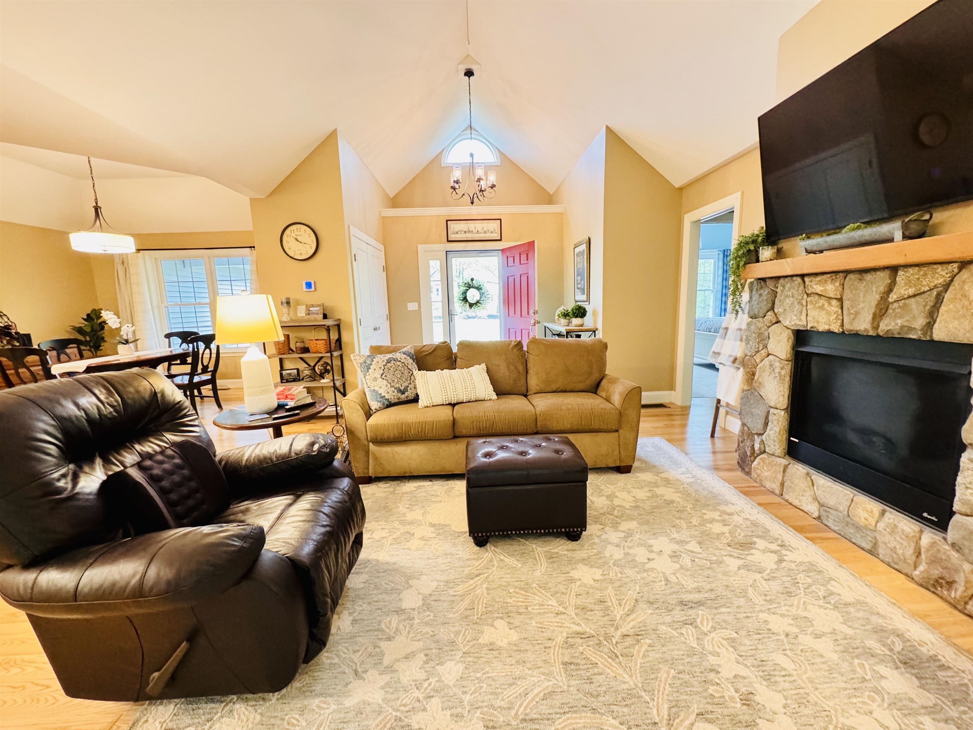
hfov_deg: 102.1
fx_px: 394
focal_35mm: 14
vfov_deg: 85.7
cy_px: 365
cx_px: 486
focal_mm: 2.22
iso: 1000
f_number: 2.2
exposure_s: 1/60
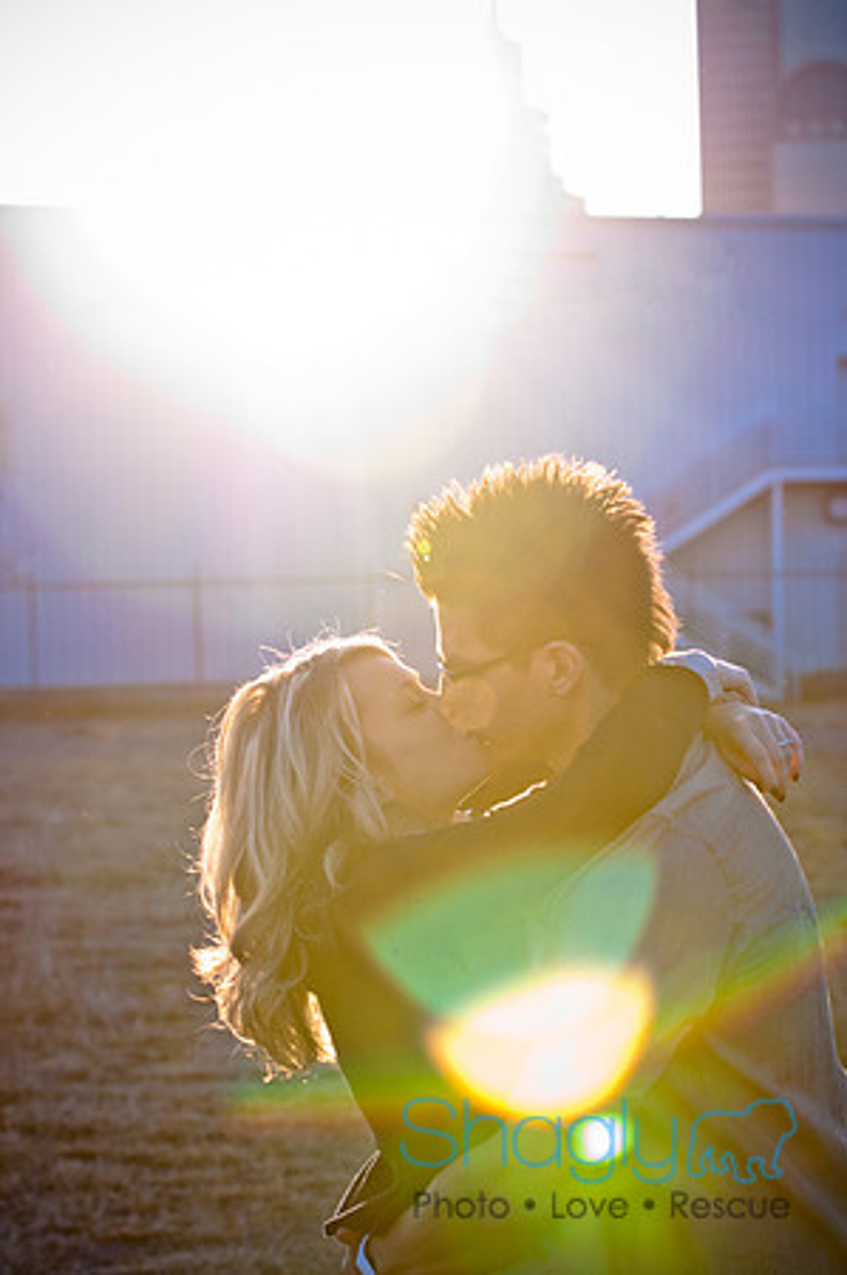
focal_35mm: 120
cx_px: 424
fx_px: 4244
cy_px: 638
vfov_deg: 17.1
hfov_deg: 11.4
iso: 400
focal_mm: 80
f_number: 5.6
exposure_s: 1/320
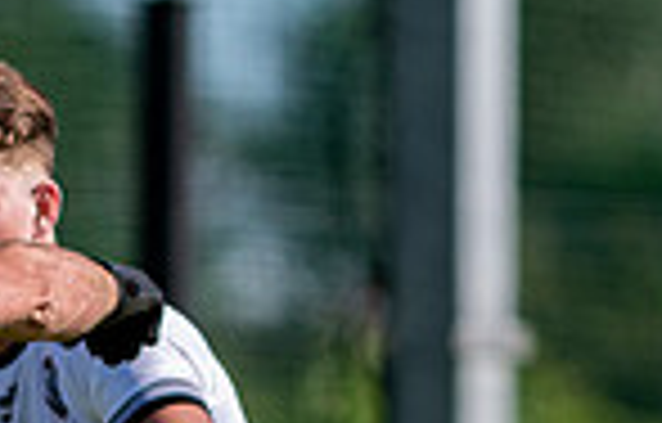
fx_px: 37663
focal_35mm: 2074
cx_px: -302
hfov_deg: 1.0
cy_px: 698
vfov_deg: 0.6
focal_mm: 300
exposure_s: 1/2500
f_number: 2.8
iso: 125
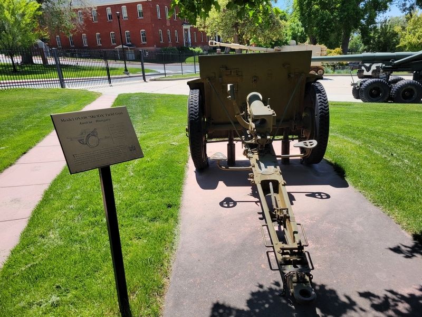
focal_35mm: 26
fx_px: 317
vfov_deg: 53.1
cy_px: 158
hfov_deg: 67.3
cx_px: 211
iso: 40
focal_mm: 5.4
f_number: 1.8
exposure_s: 1/1550
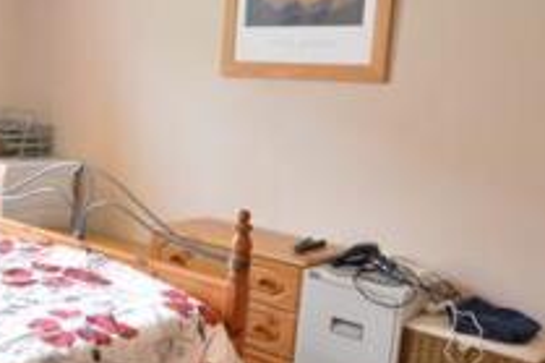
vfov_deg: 28.6
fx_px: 711
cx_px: 107
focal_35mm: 47
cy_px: 170
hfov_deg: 40.2
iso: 560
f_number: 3.5
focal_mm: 10
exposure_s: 1/15
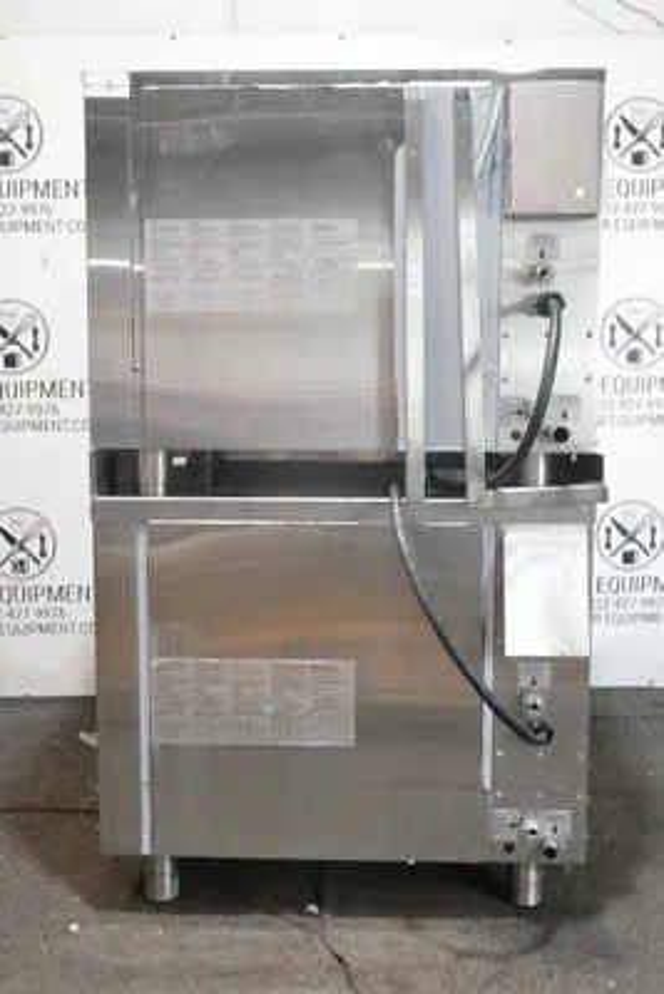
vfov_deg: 44.5
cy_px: 497
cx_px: 332
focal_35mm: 44
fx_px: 1216
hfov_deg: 30.5
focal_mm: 16.21
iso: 2000
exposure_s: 1/50
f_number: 4
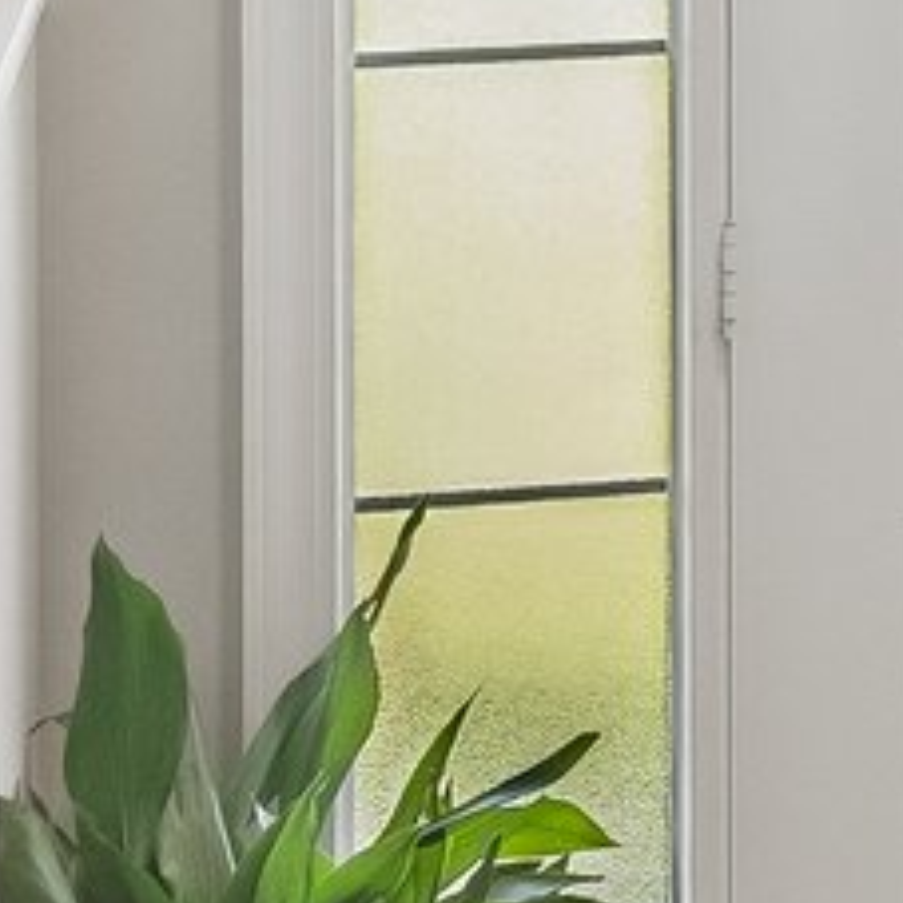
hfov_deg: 12.3
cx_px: 1181
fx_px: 4073
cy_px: -736
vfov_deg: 11.7
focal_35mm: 138
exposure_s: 1/50
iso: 400
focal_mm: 16
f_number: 6.3
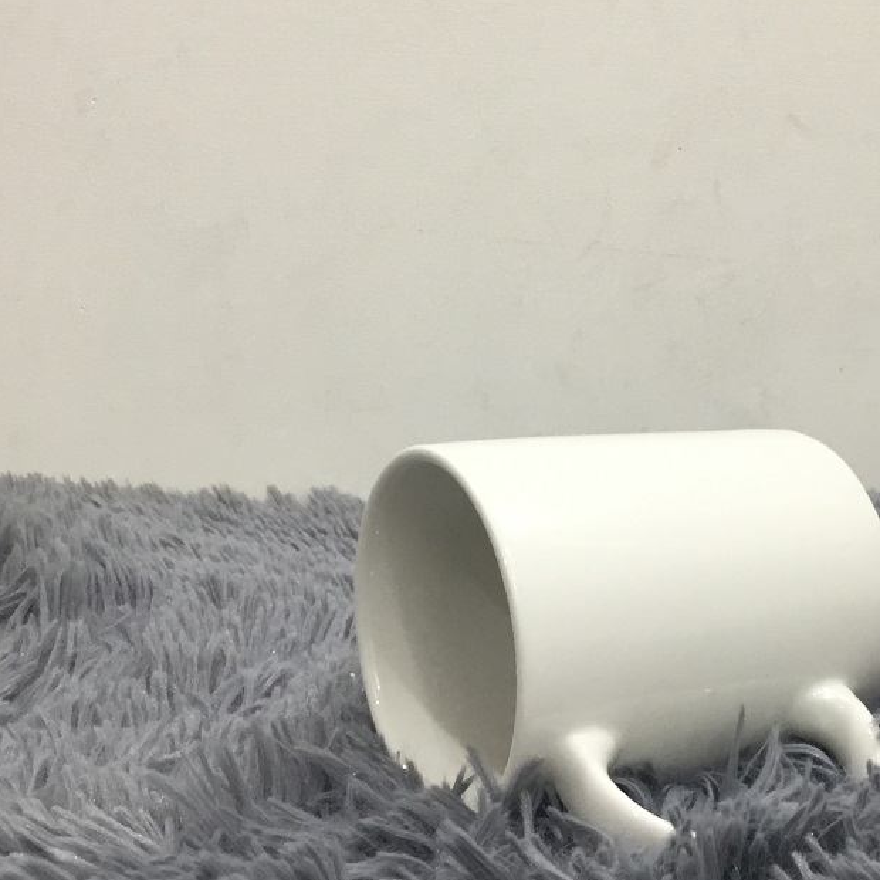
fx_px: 1524
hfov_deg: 31.9
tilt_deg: -11.4
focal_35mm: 53
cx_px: 588
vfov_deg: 31.9
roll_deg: +0.2
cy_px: 595
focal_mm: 3.3
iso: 100
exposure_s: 1/33
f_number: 2.4
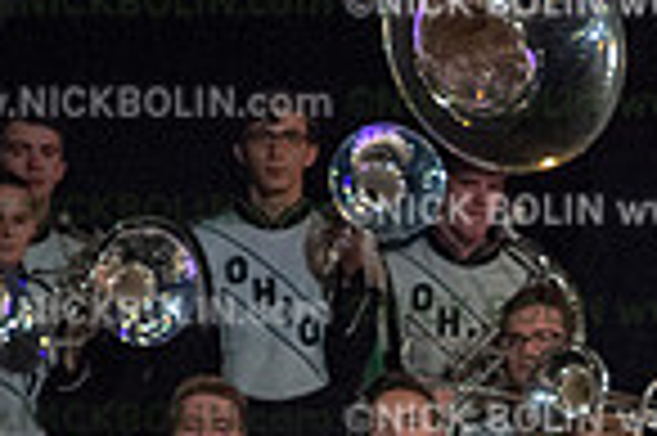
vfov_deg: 1.6
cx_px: 688
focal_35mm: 872
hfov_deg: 2.4
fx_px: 15896
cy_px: 728
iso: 8000
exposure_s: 1/200
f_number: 7.1
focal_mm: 220
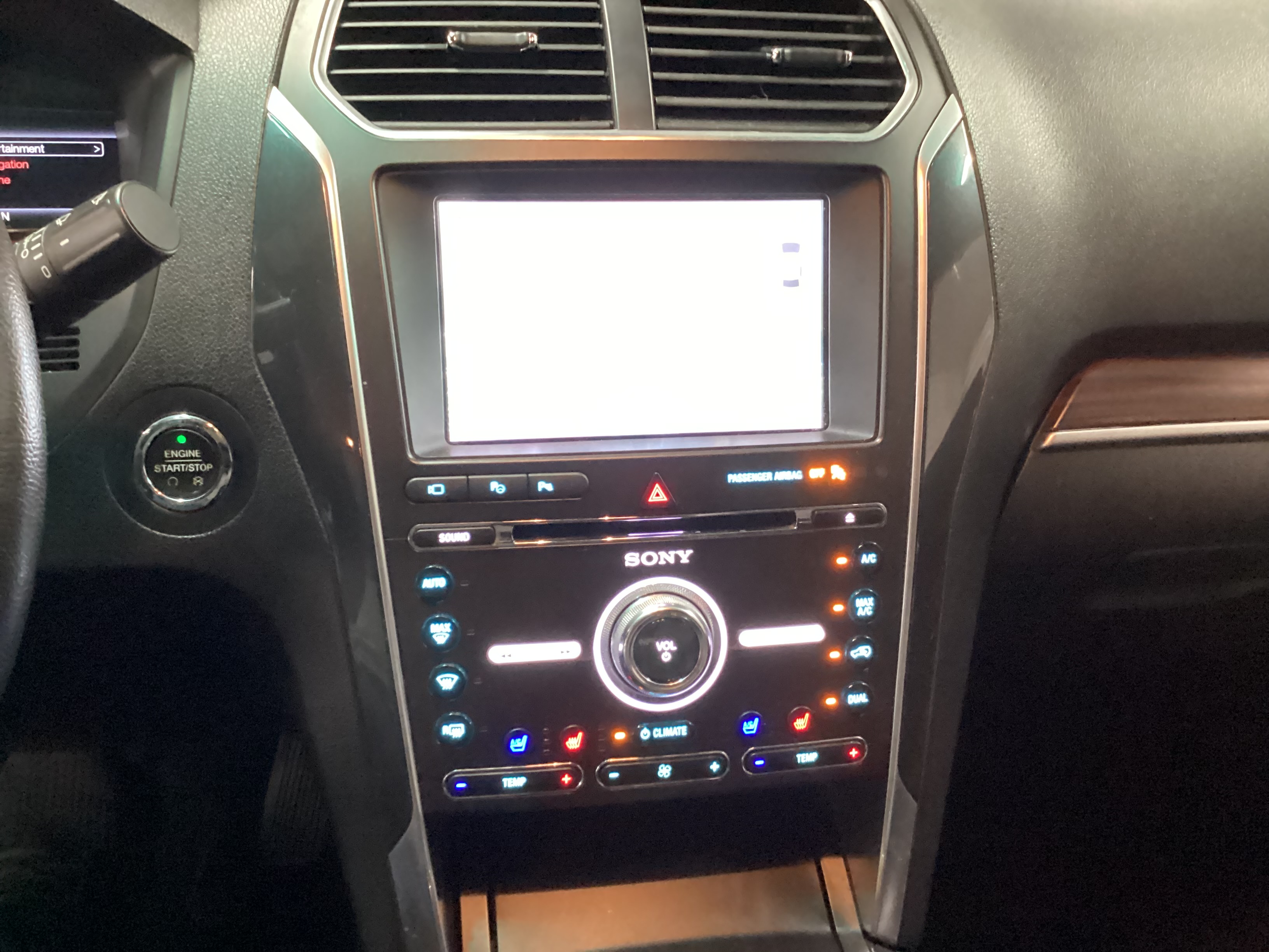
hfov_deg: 58.4
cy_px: 476
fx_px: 1136
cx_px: 634
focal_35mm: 31
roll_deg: -3.5
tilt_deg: -33.1
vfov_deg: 45.4
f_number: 2.4
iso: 800
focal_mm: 3.3
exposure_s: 1/17
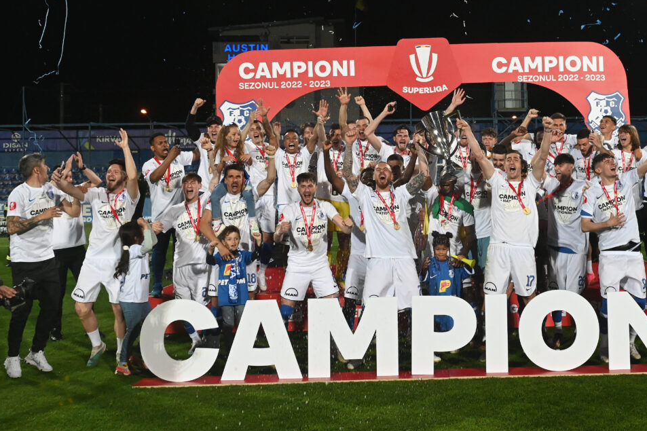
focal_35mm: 47
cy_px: 136
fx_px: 844
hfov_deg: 41.1
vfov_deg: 28.4
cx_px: 458
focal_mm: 32
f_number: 5.6
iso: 4000
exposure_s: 1/500
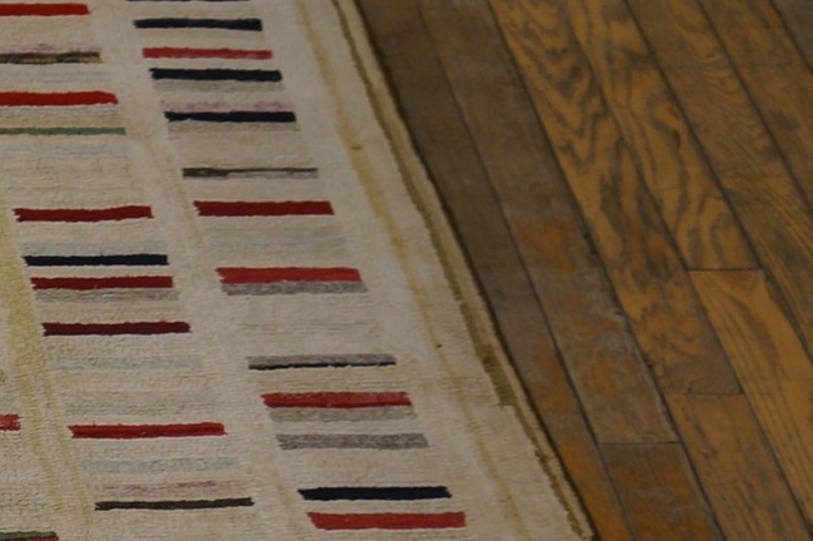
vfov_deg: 9.0
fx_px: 3384
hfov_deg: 12.8
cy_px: 712
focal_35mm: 150
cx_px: -475
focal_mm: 26
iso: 250
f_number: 4
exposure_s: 1/60
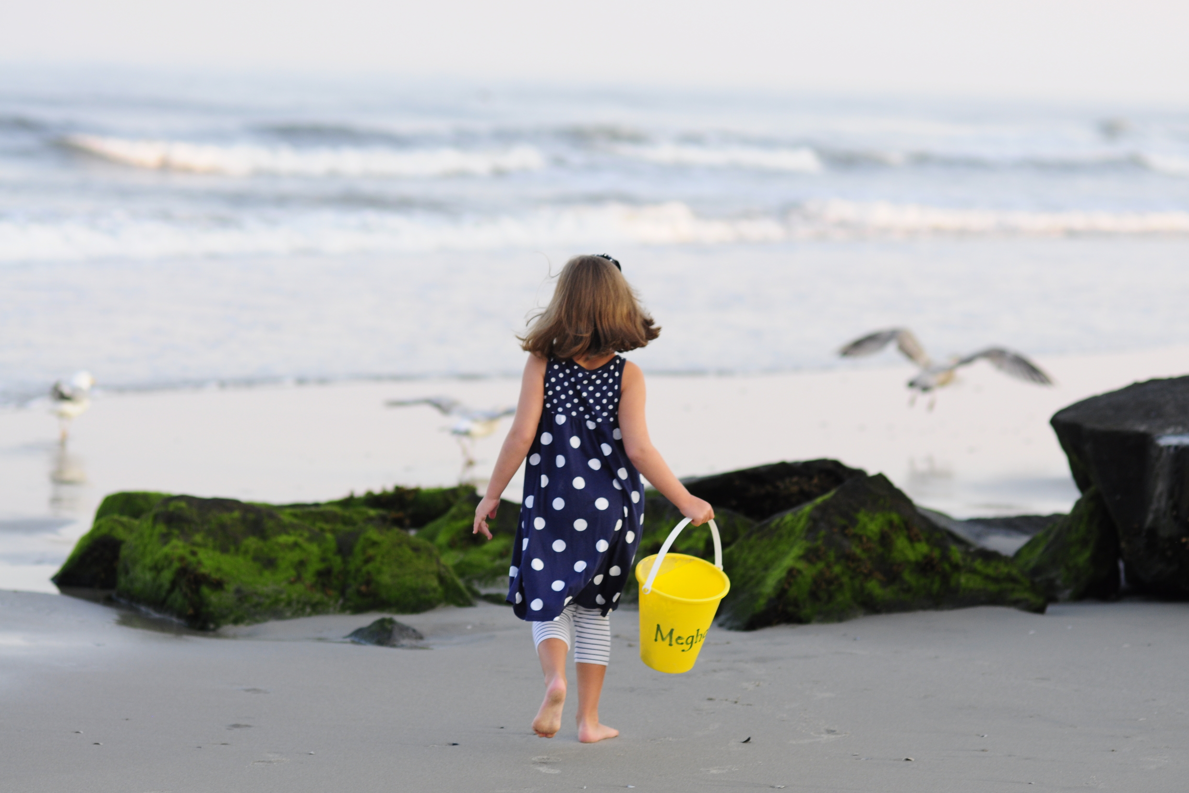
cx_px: 598
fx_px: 4244
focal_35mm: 129
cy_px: 395
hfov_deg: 15.9
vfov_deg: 10.7
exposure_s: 1/500
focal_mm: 85
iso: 280
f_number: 2.8
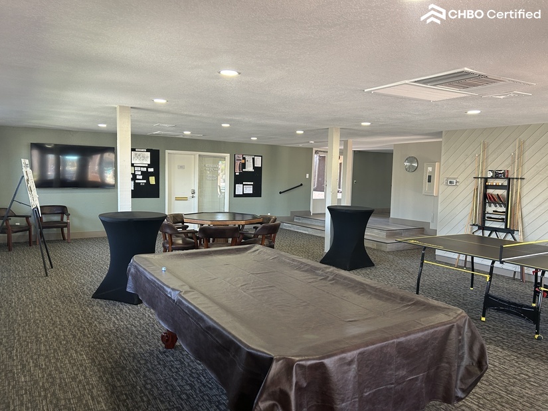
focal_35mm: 26
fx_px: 412
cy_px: 206
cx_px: 274
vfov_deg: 53.1
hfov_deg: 67.3
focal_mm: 5.7
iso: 125
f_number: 1.5
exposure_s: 1/97
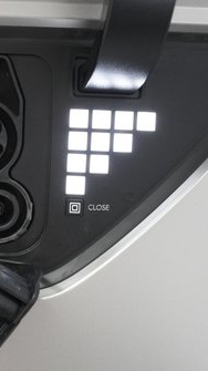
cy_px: 165
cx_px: -19
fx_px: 550
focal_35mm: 56
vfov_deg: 37.2
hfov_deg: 20.4
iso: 2500
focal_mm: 28
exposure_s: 1/125
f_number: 4
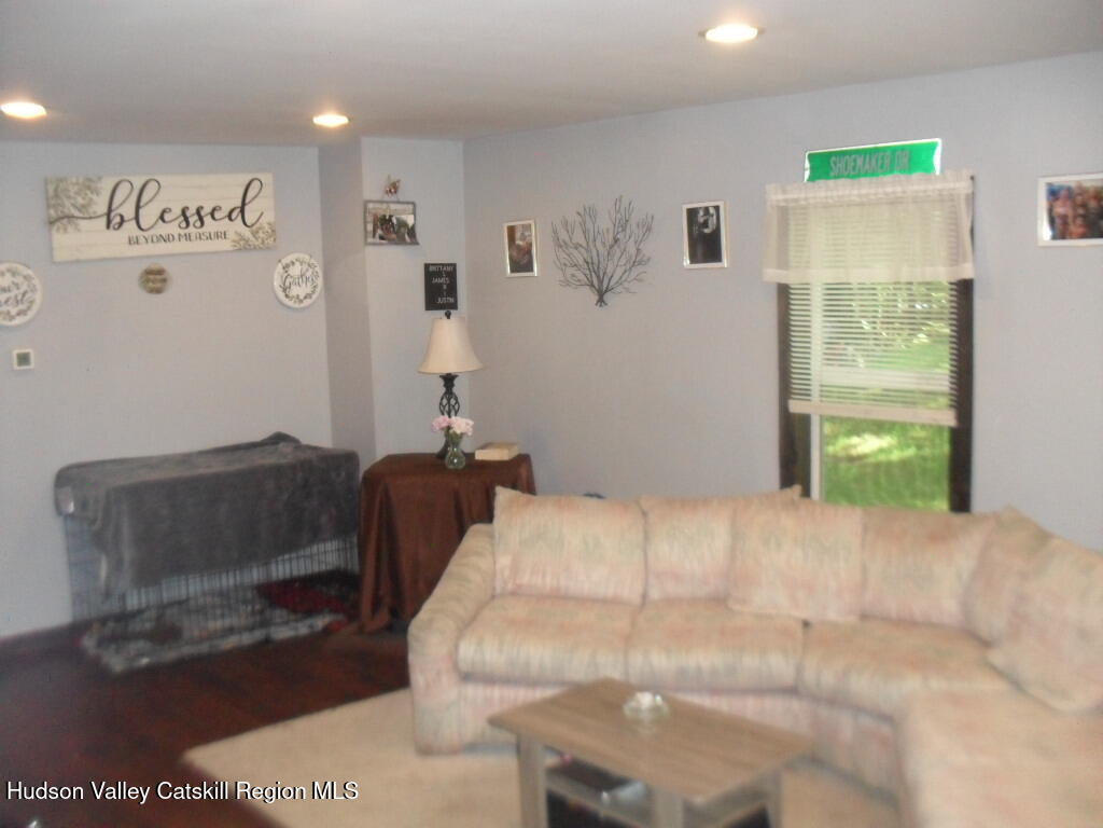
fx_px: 1115
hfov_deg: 52.6
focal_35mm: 35
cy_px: 414
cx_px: 552
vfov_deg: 40.7
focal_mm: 6.3
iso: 400
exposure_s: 1/45
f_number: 3.2
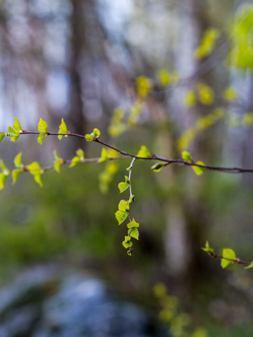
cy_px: 168
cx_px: 126
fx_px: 1462
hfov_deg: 9.9
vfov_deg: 13.2
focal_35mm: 150
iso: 400
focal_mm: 75
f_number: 3.2
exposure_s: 1/250
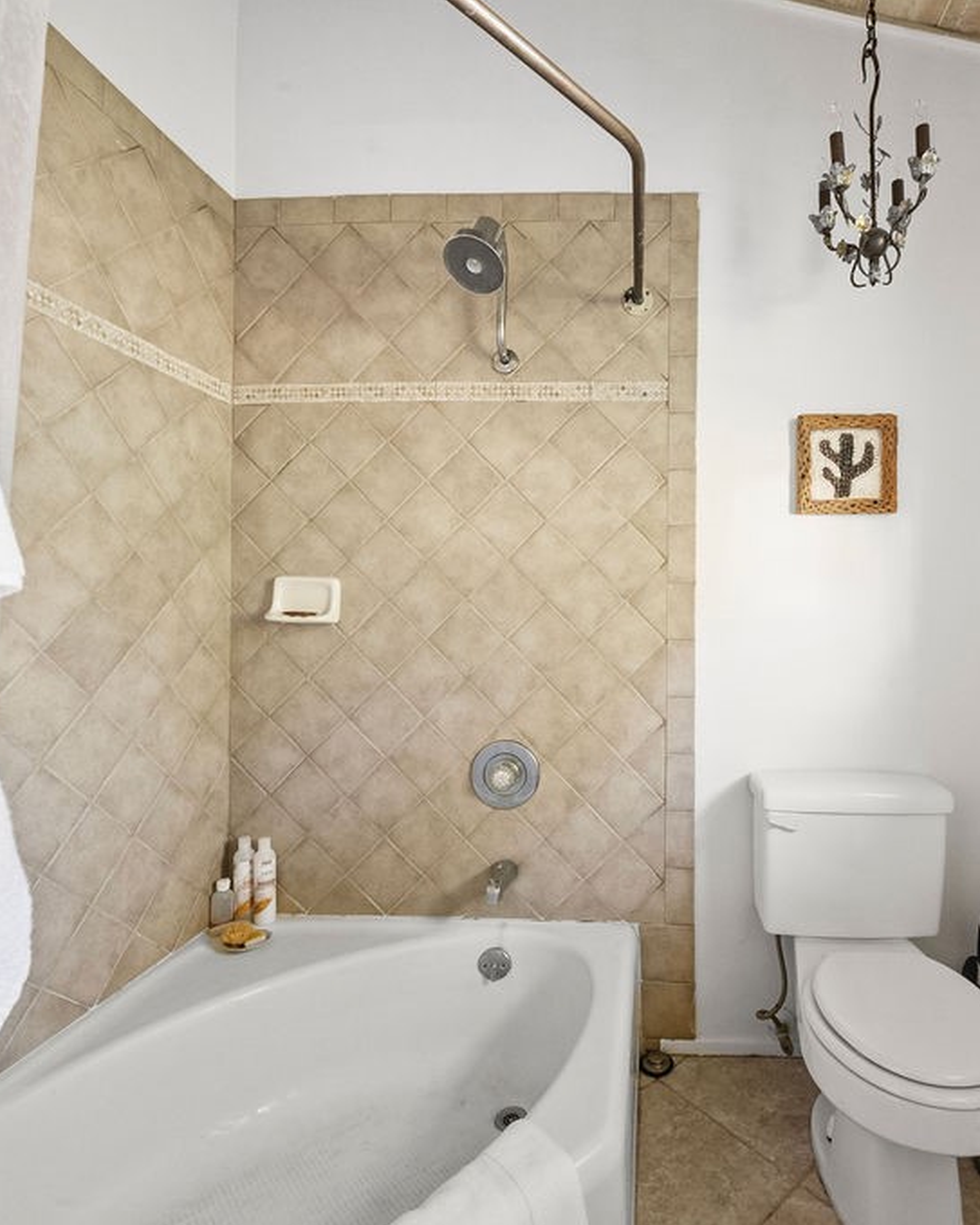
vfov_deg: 89.6
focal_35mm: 17
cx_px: 648
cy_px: 615
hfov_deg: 74.7
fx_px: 616
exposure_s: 1/5
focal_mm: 12
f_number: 10
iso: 3200
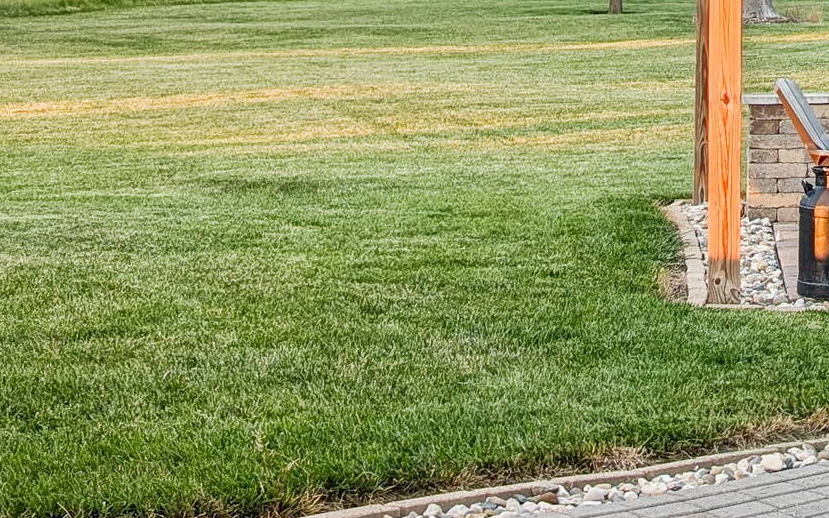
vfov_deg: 13.8
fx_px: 2124
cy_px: 61
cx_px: 805
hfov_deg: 21.4
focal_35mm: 94
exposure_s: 1/120
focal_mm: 6.9
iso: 21
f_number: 1.7
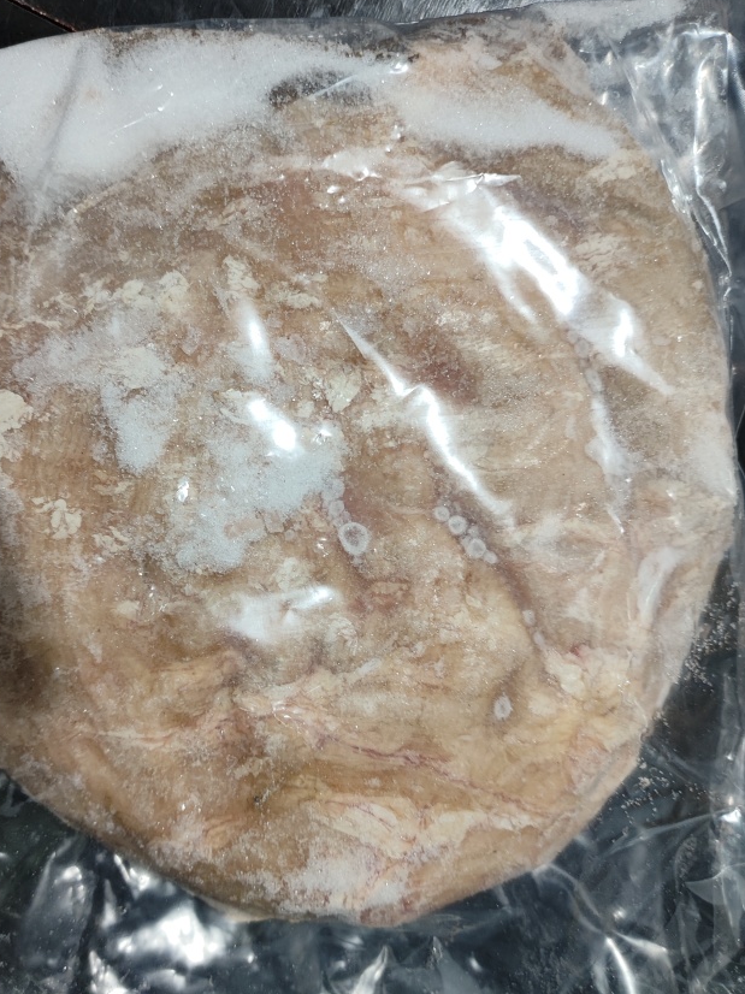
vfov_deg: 58.3
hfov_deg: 45.0
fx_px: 890
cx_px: 271
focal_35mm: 31
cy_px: 520
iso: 449
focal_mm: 5.26
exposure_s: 1/50
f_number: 1.65
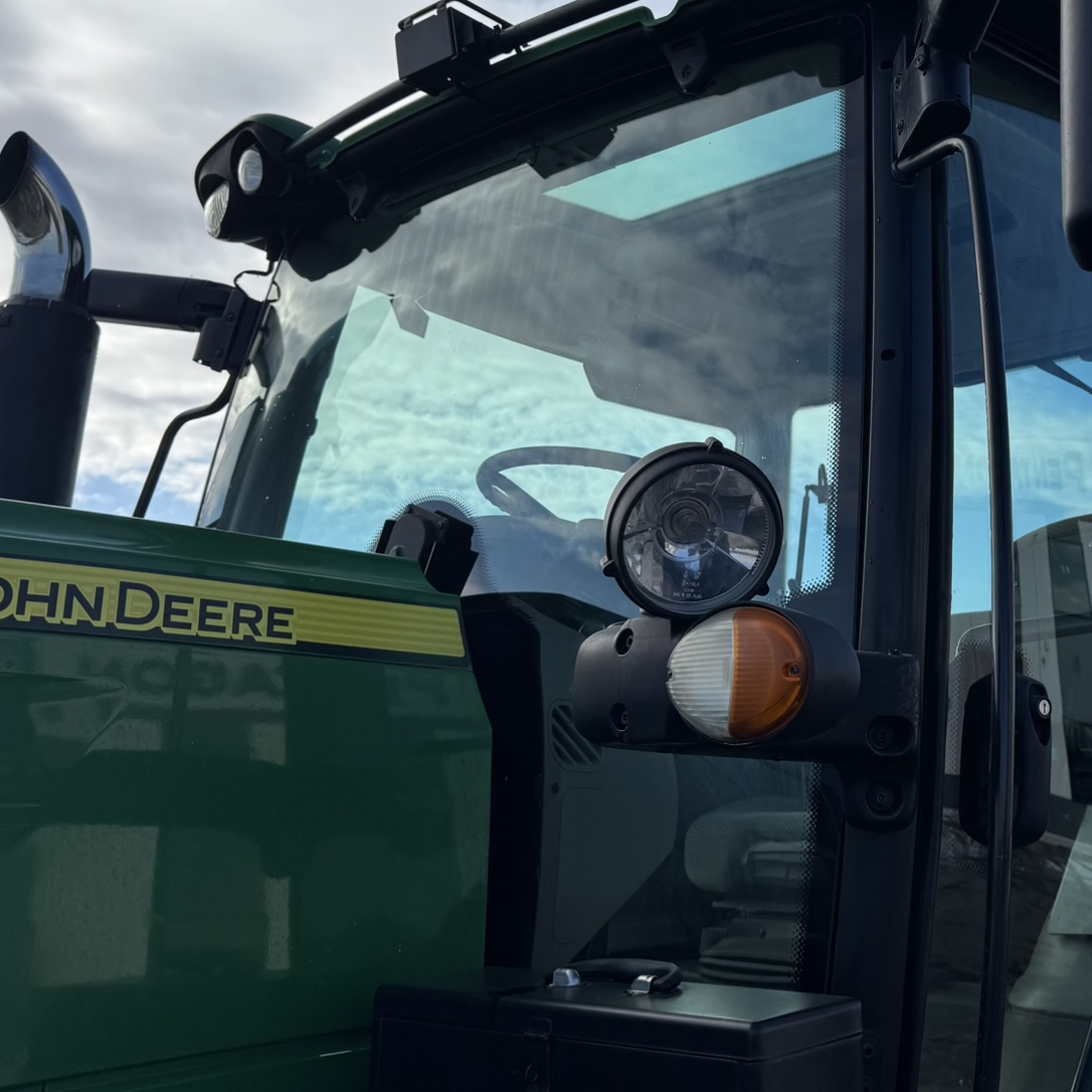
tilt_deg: +17.0
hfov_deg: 40.3
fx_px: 1428
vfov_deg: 41.3
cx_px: 859
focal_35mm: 40
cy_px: 359
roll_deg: -1.5
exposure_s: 1/5814
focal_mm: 6.76
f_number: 1.78
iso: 80
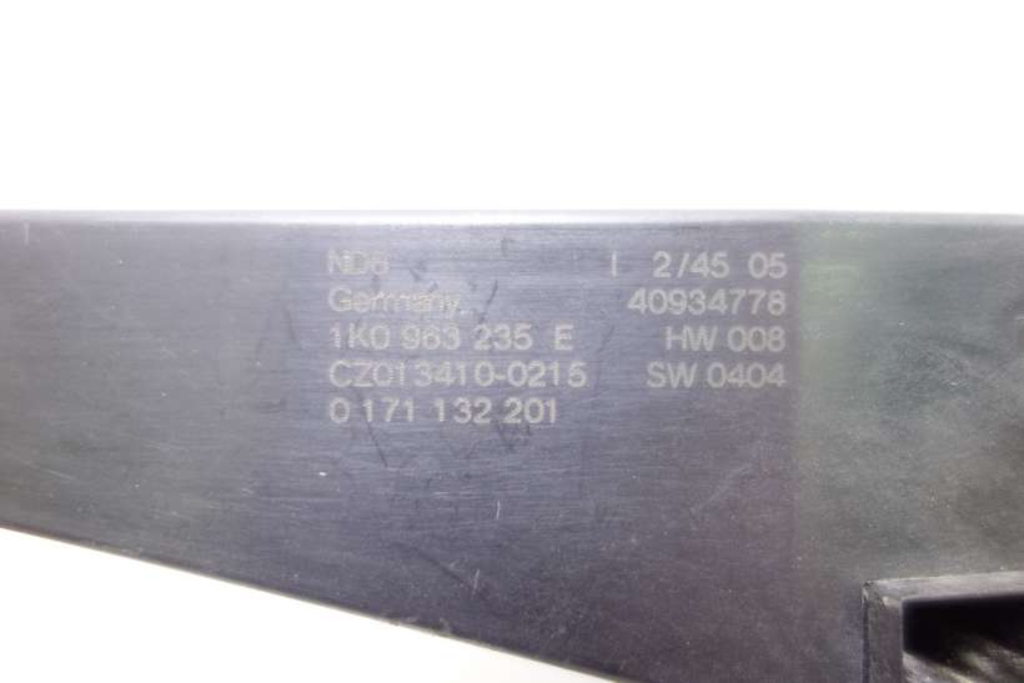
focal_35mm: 28
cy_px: 342
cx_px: 512
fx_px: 797
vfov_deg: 46.4
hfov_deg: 65.5
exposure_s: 1/30
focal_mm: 10.4
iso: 250
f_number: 1.8
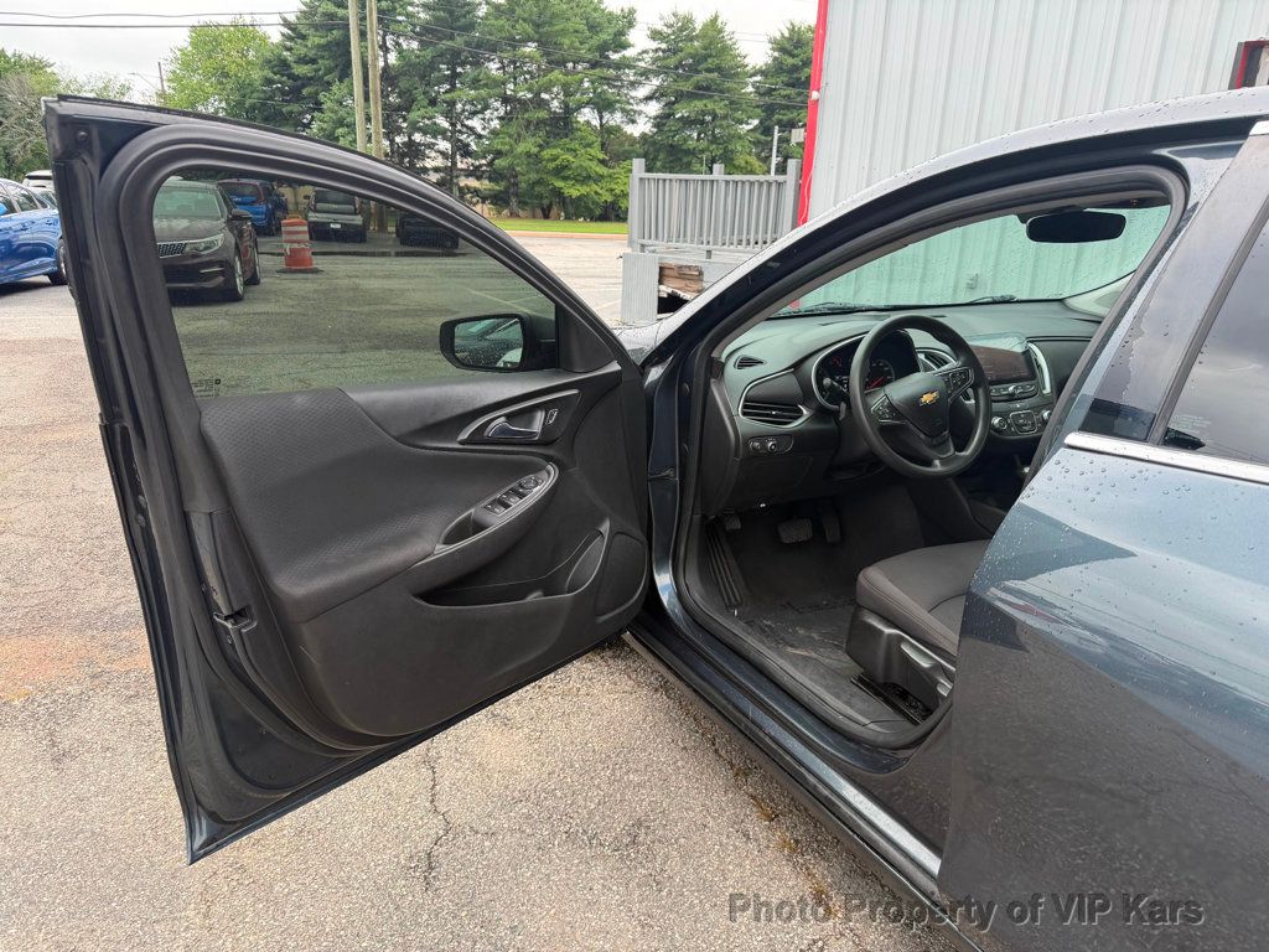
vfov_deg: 56.8
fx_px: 880
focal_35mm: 24
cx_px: 634
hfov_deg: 71.6
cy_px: 476
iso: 80
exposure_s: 1/243
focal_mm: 6.76
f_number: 1.78
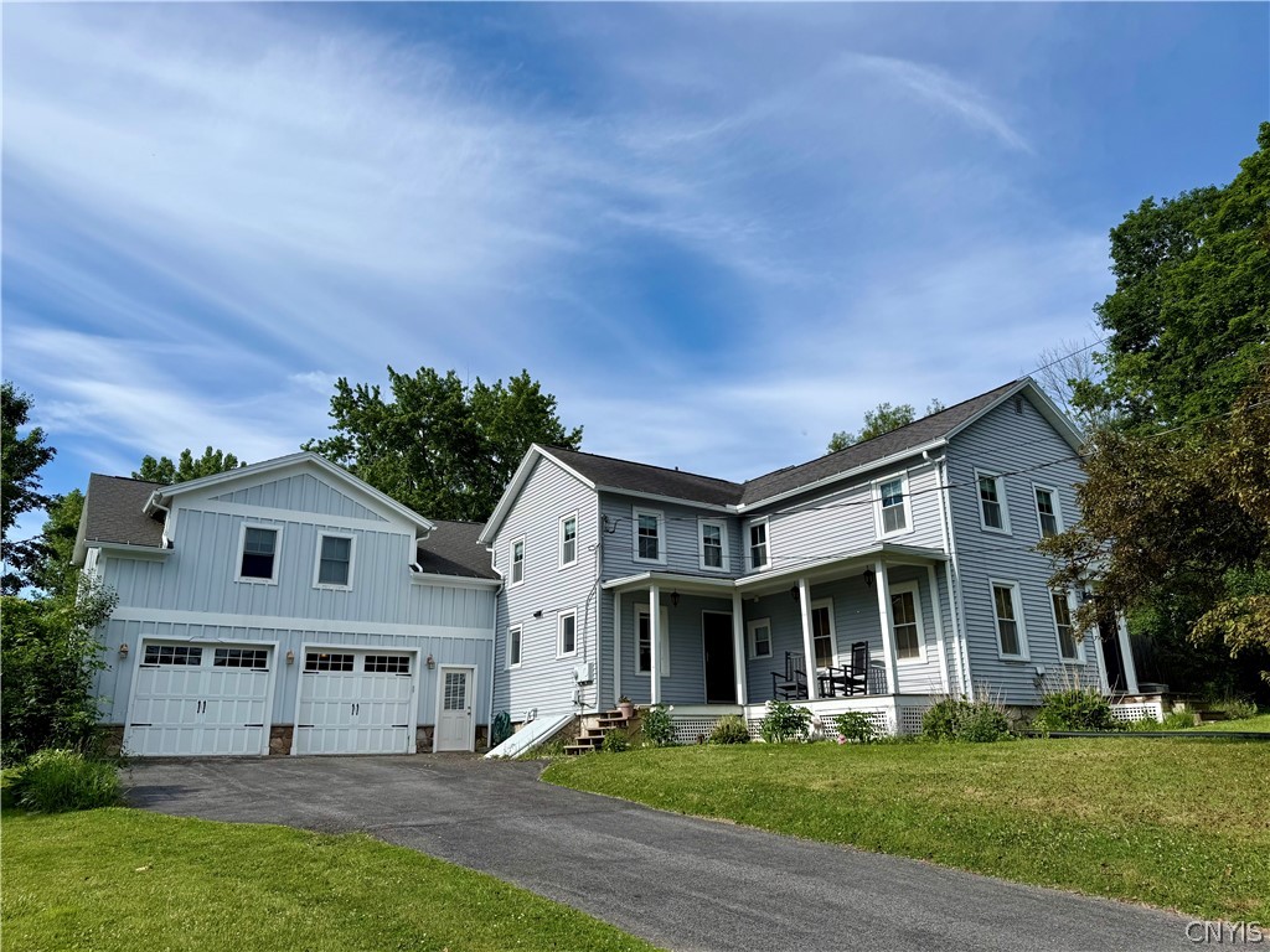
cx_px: 635
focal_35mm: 24
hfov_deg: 71.6
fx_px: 881
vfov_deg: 56.8
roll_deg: +0.7
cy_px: 476
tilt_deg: +17.5
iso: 80
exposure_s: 1/6173
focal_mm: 6.76
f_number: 1.78
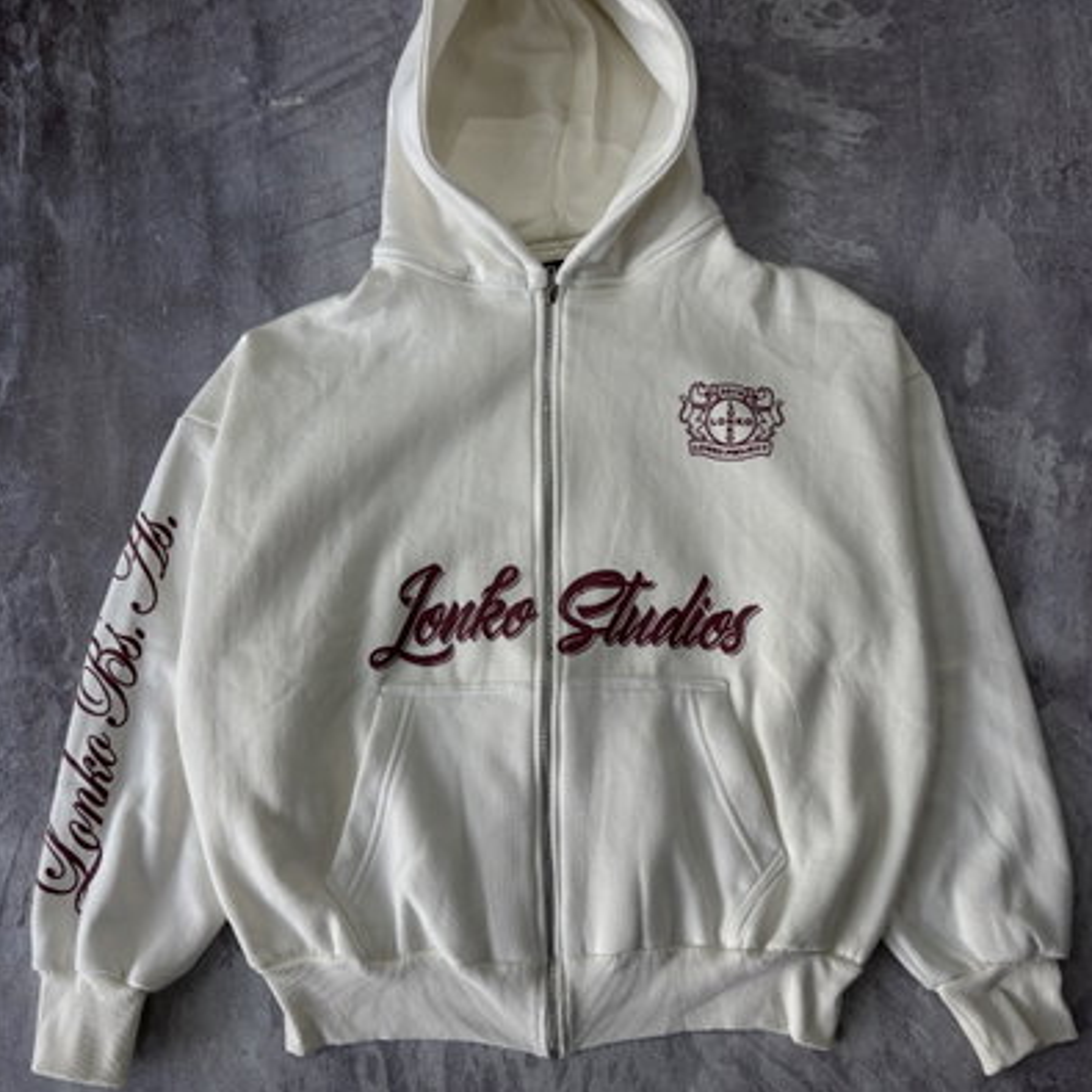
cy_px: 557
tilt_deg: -81.6
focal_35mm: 31
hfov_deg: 52.5
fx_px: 1106
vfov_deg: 52.5
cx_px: 547
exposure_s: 1/223
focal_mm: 5.96
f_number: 1.6
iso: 40
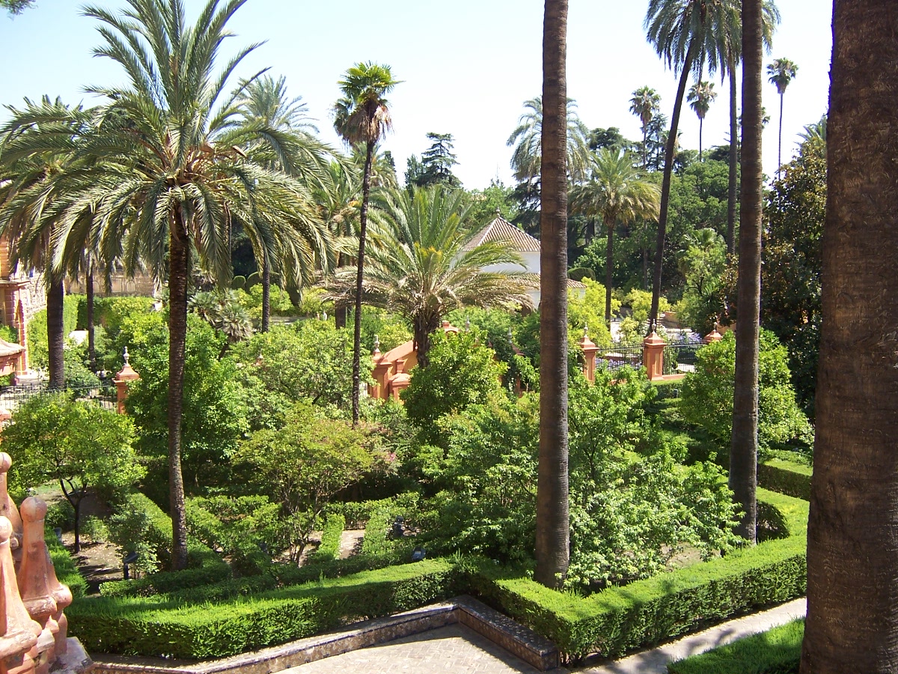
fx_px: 856
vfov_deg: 42.9
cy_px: 337
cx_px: 449
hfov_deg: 55.4
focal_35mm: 33
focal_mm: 5.5
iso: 80
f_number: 3.4
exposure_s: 1/350
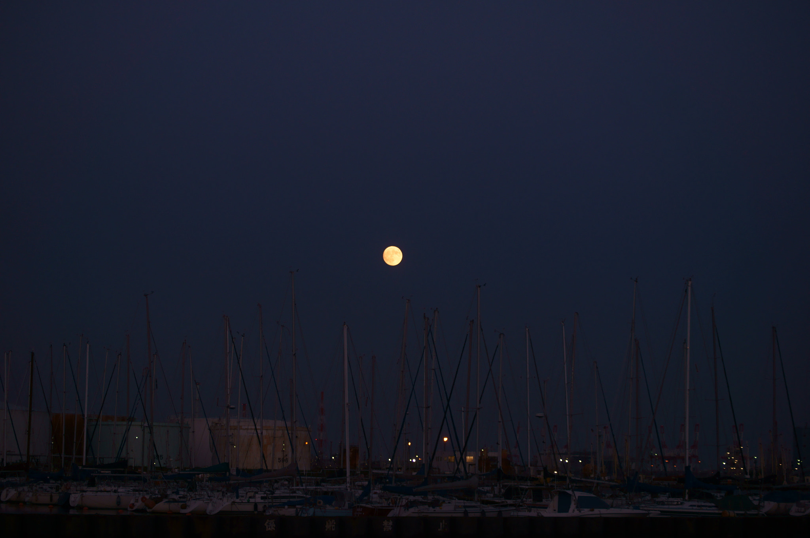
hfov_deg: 24.6
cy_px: 269
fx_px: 1854
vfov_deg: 16.5
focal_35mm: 82
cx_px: 405
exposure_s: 1/100
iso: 200
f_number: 4.5
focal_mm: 55
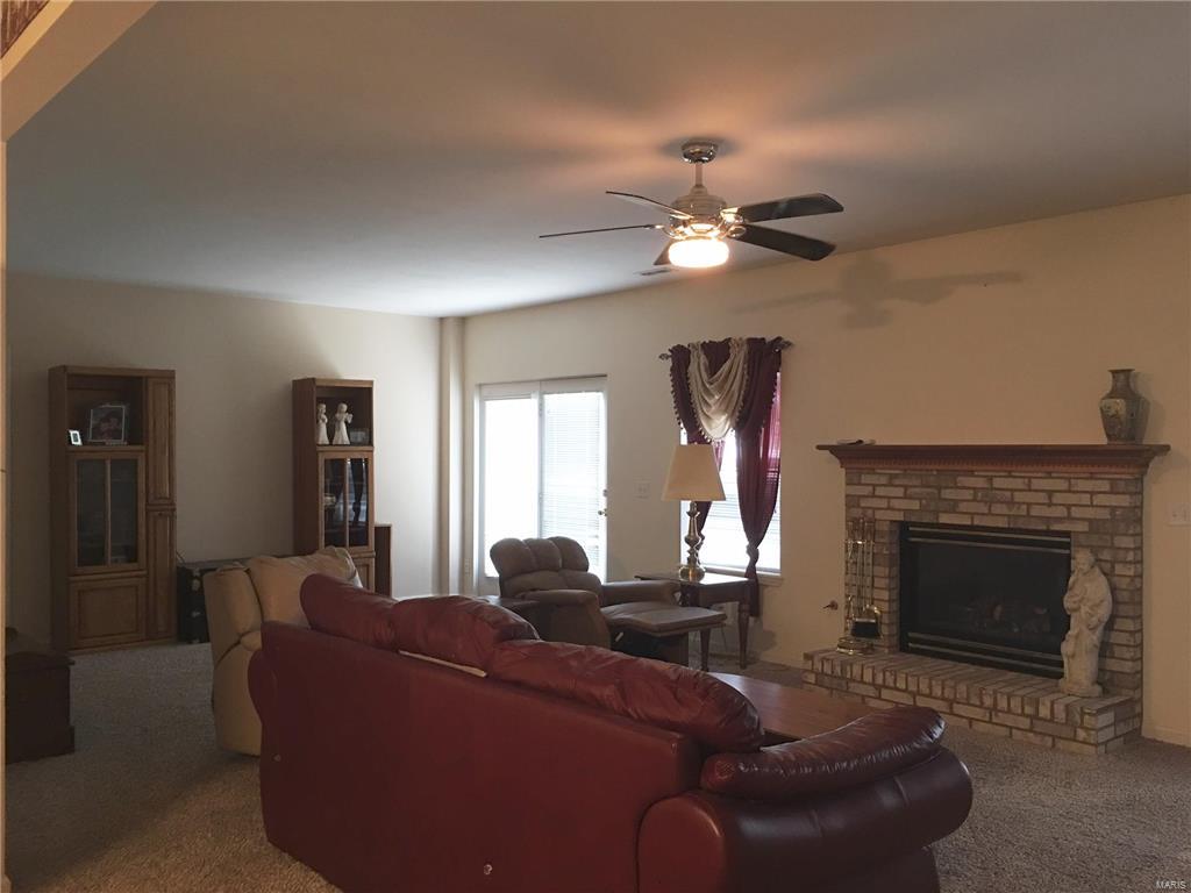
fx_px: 998
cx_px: 596
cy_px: 446
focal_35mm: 29
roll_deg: -0.7
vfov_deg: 48.2
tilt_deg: +1.3
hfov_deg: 61.7
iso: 100
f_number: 2.2
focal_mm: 4.15
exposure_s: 1/8
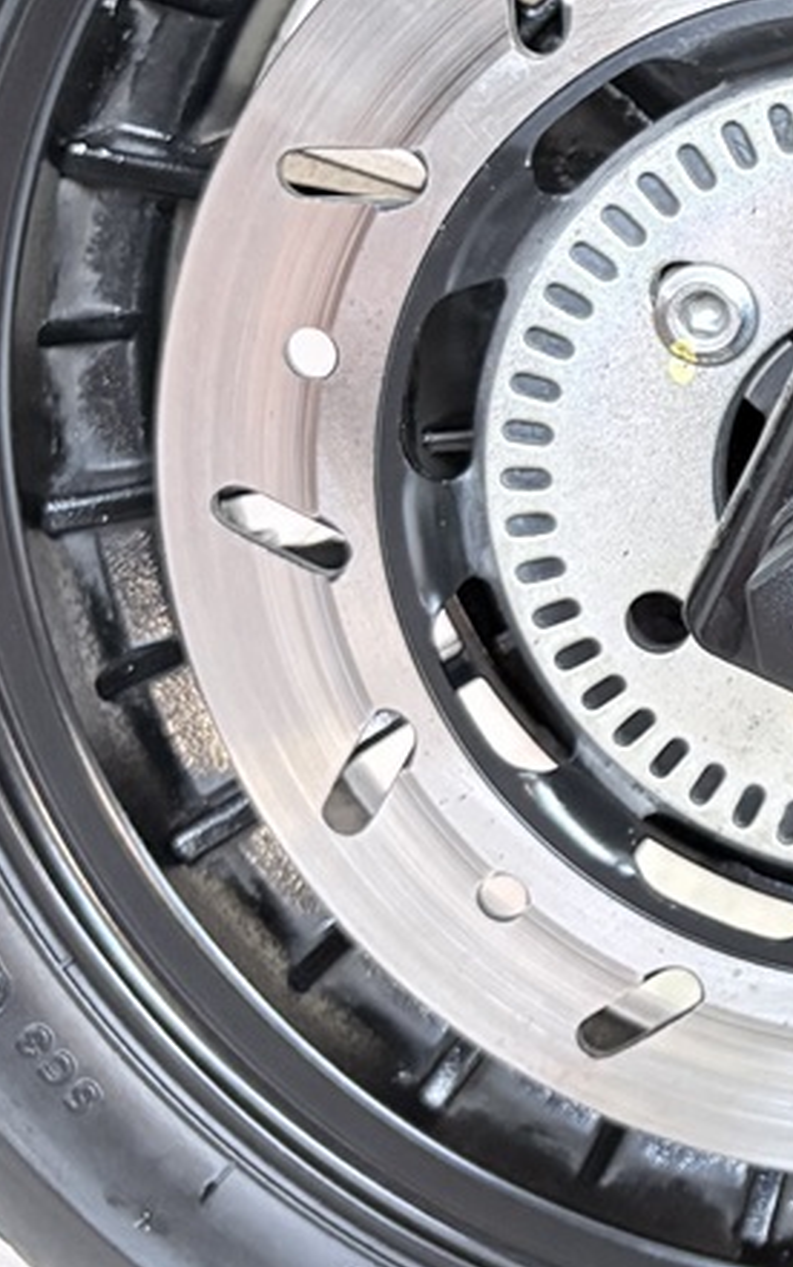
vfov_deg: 25.5
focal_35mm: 80
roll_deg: -1.9
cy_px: 319
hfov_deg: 14.7
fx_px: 2764
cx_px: 1339
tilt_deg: -11.1
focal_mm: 5.96
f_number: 1.6
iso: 320
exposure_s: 1/60
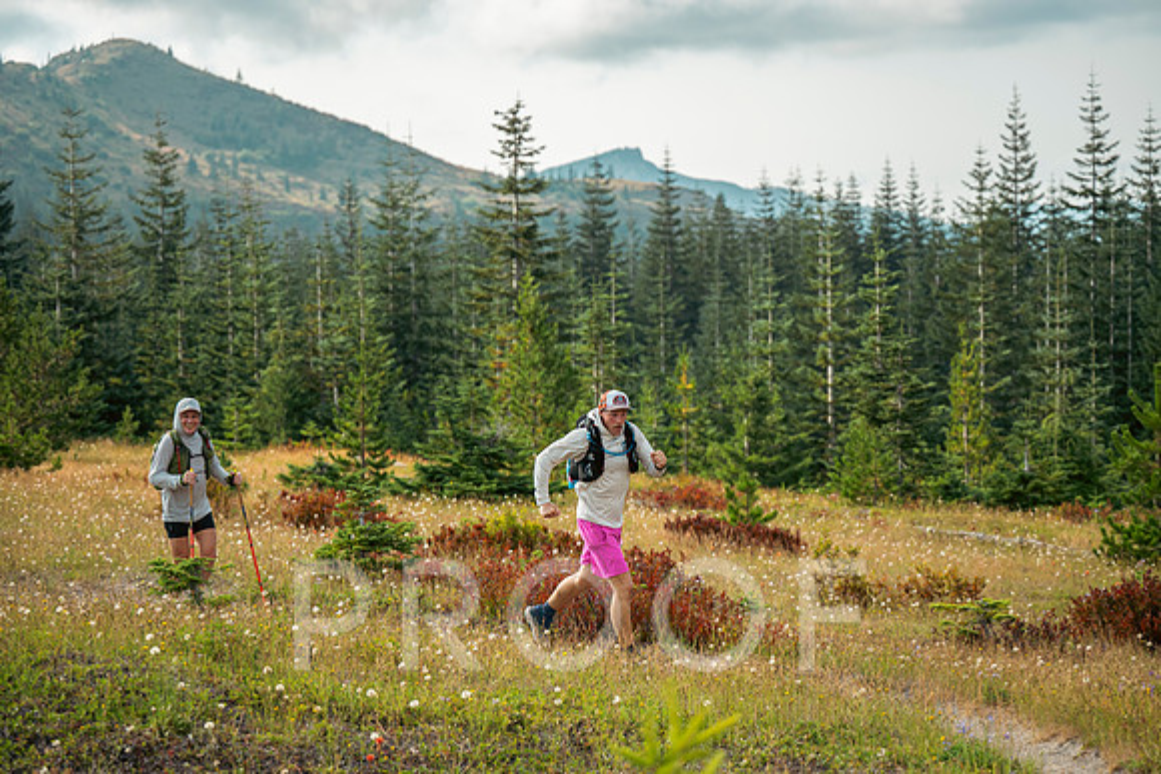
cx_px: 580
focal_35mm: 79
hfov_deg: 25.7
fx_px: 2548
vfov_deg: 17.3
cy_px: 387
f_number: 2.8
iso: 100
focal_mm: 79
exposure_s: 1/2000
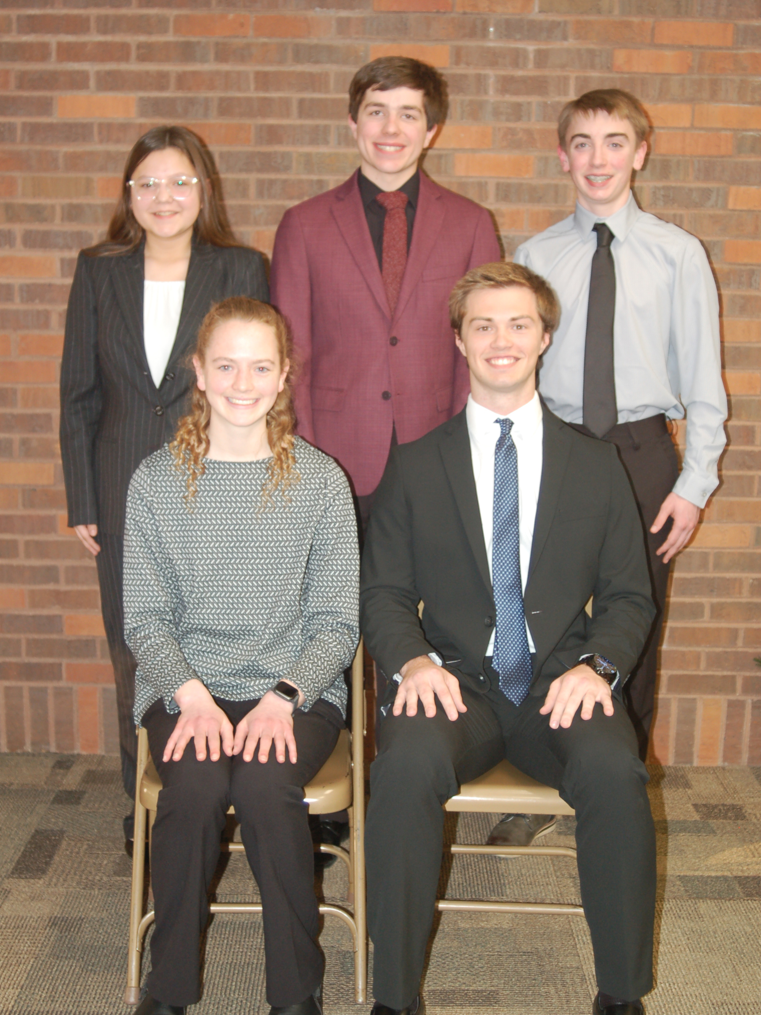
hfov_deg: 28.8
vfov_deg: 37.8
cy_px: 523
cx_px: 380
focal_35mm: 51
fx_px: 1482
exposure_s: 1/60
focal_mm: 31
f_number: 3.5
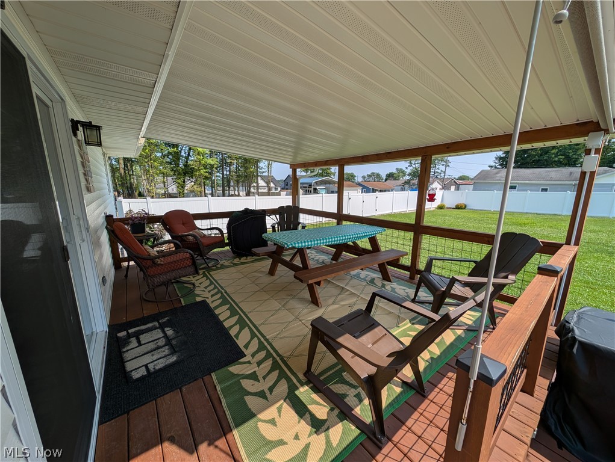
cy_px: 231
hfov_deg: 110.5
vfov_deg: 94.6
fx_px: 213
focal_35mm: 12
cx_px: 308
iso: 39
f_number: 1.95
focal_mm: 2.23
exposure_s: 1/2381
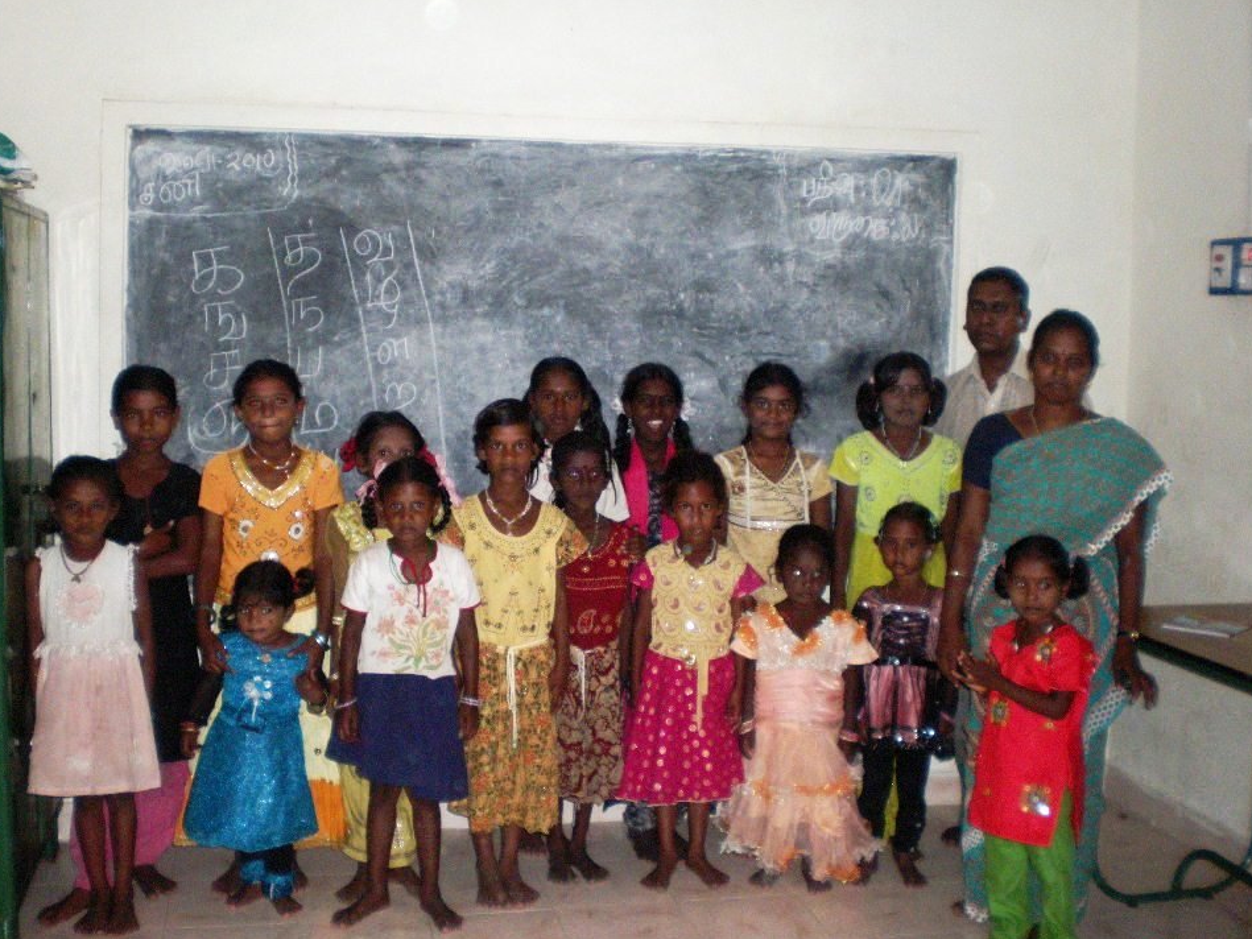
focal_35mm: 41
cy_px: 438
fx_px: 1483
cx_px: 615
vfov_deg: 35.1
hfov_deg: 45.8
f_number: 3.1
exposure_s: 1/60
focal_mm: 6.3
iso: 515
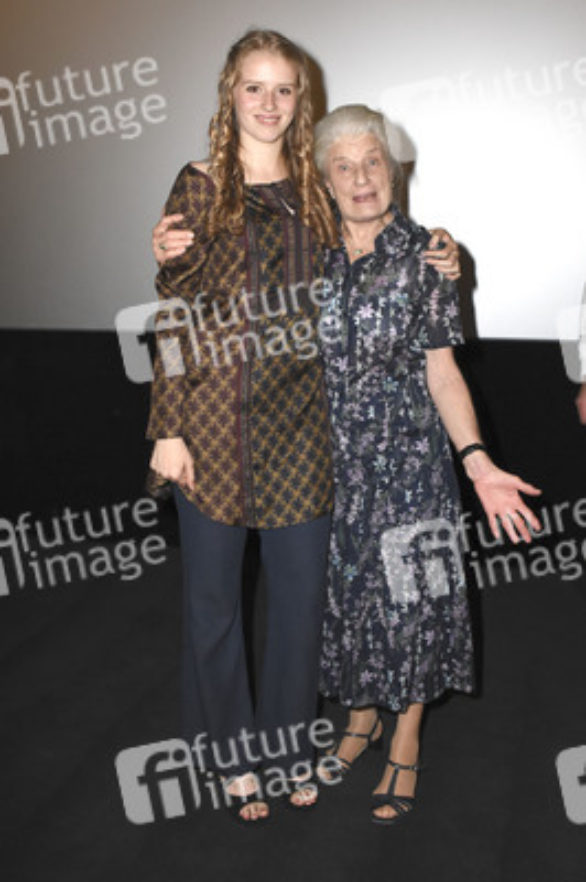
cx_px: 293
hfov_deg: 39.9
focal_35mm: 33
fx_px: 807
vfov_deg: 57.3
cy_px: 441
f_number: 5.6
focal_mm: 22
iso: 1600
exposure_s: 1/125
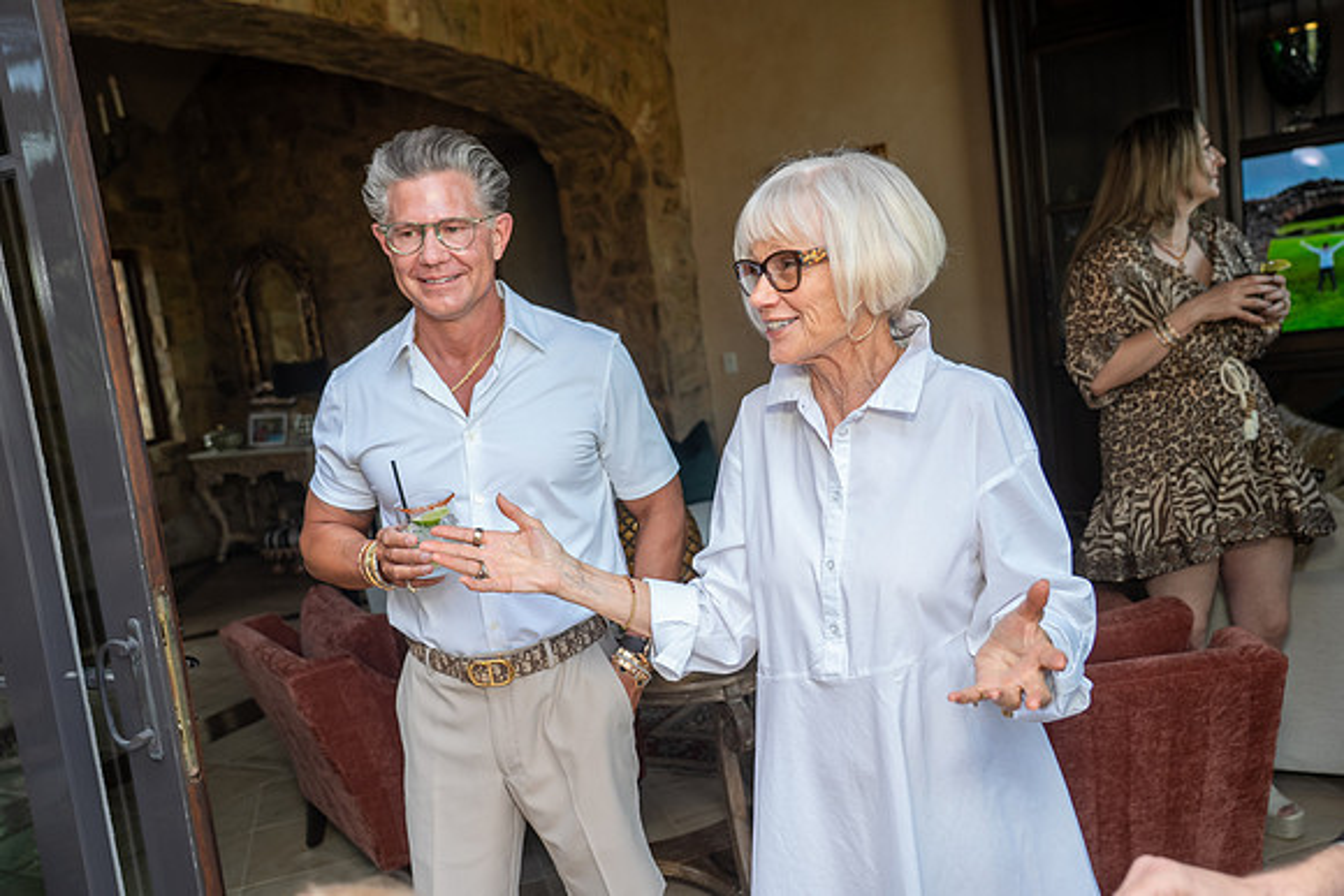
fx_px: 1083
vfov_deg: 45.0
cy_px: 448
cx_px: 672
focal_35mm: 29
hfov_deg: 63.6
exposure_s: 1/200
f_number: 4
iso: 400
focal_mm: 29
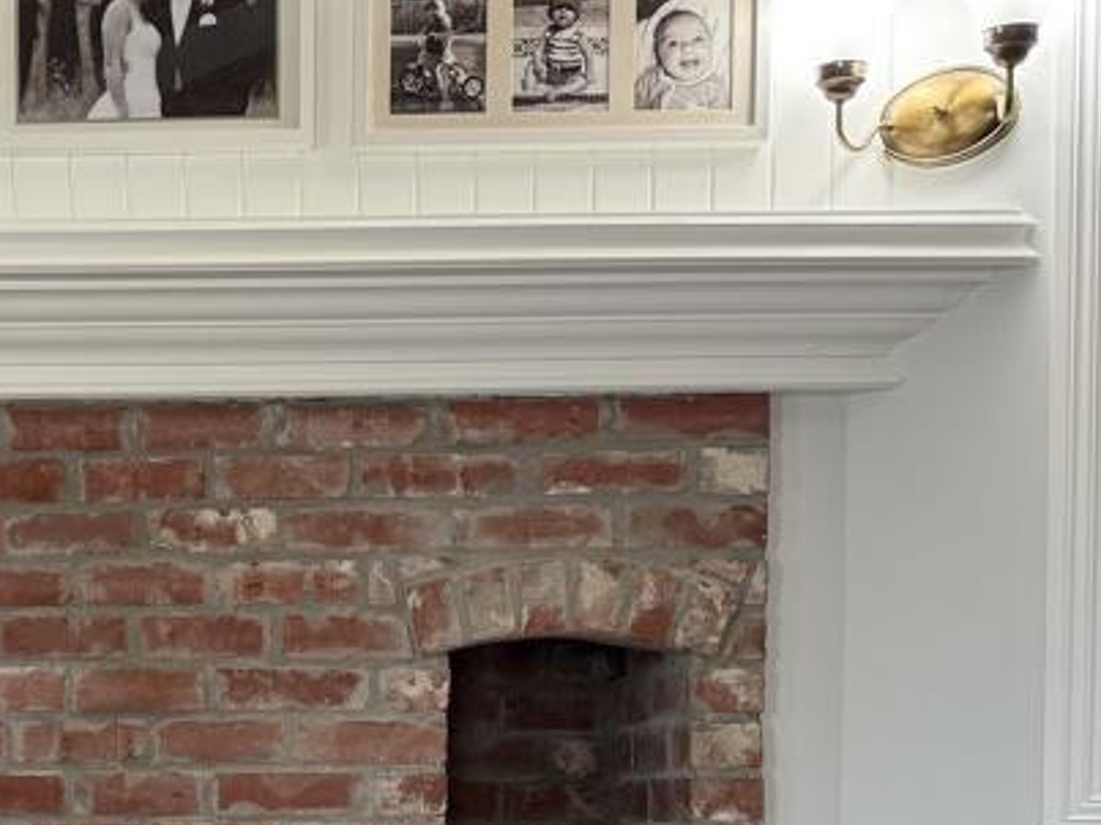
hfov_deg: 30.0
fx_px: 1940
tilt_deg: -1.4
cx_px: 63
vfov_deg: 23.0
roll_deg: +0.3
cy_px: 844
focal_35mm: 61
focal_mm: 6.76
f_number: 1.78
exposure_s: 1/60
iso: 160
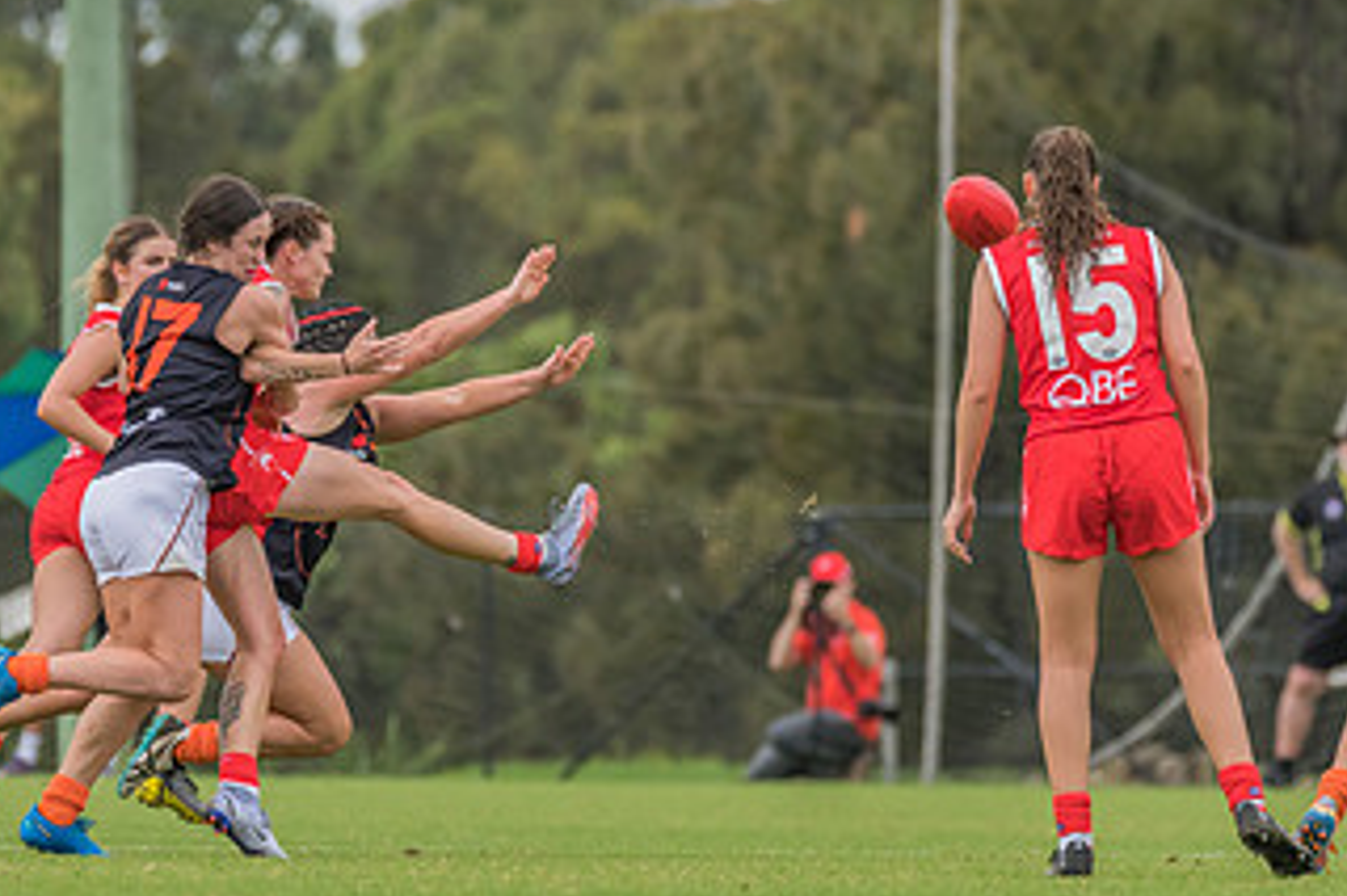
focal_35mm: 718
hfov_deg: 2.9
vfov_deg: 1.9
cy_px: 446
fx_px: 26850
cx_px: 467
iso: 900
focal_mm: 360
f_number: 6
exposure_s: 1/1250
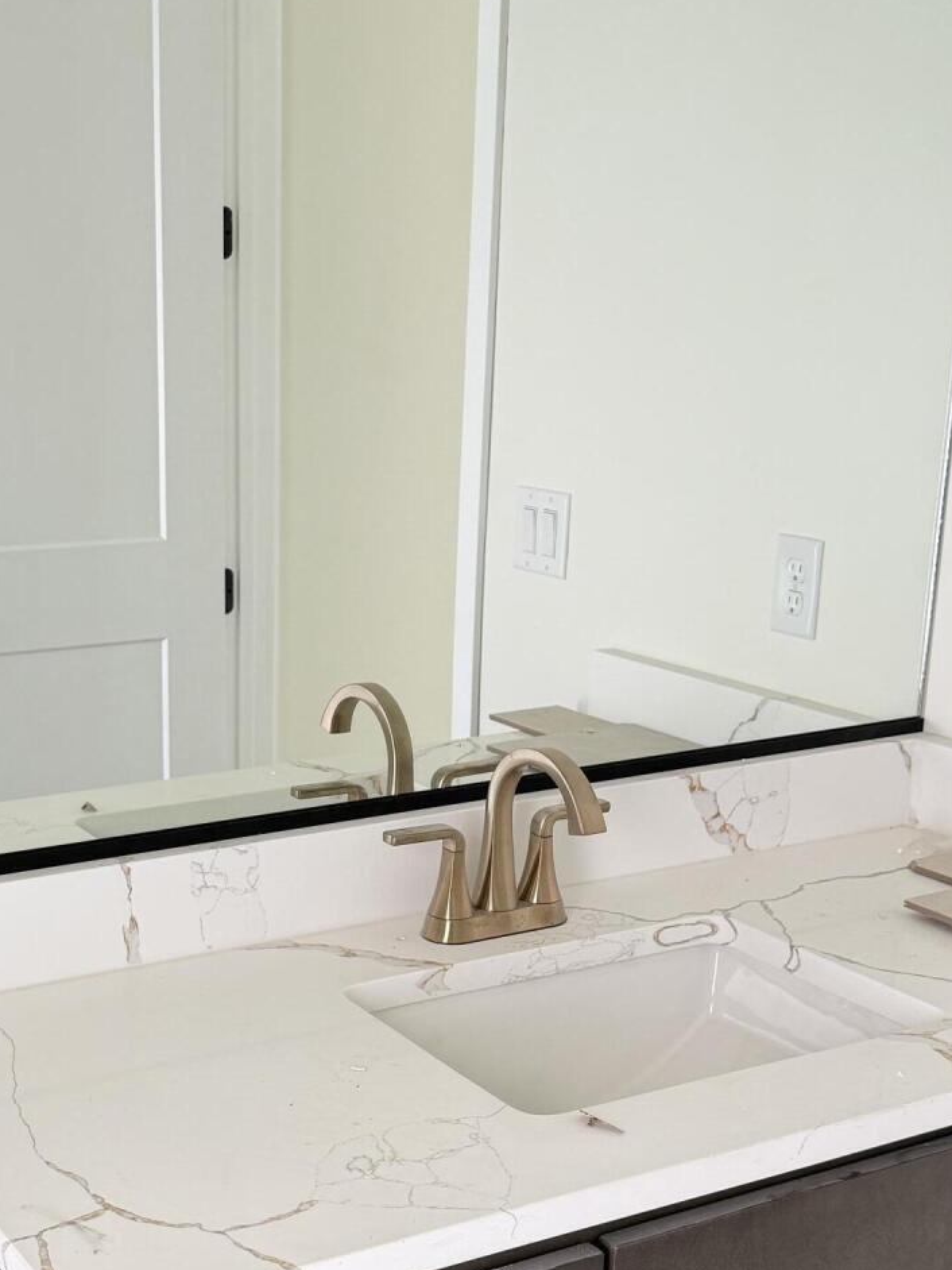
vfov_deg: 37.1
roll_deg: -0.3
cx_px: 272
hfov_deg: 28.3
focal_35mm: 51
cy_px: 834
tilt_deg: -17.8
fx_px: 1870
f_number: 1.78
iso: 125
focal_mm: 6.76
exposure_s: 1/121
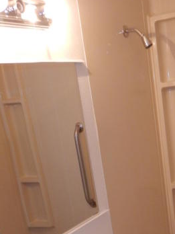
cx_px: 139
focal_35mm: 53
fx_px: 357
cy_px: 184
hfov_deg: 27.0
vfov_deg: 35.1
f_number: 2.8
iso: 200
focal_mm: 4.3
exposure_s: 1/30
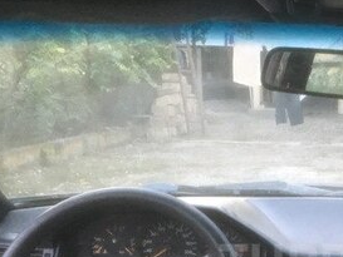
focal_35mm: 70
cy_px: 263
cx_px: 348
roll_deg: -0.9
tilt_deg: -14.5
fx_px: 694
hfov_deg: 26.2
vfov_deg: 20.3
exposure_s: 1/17
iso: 200
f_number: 2.2
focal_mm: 4.15
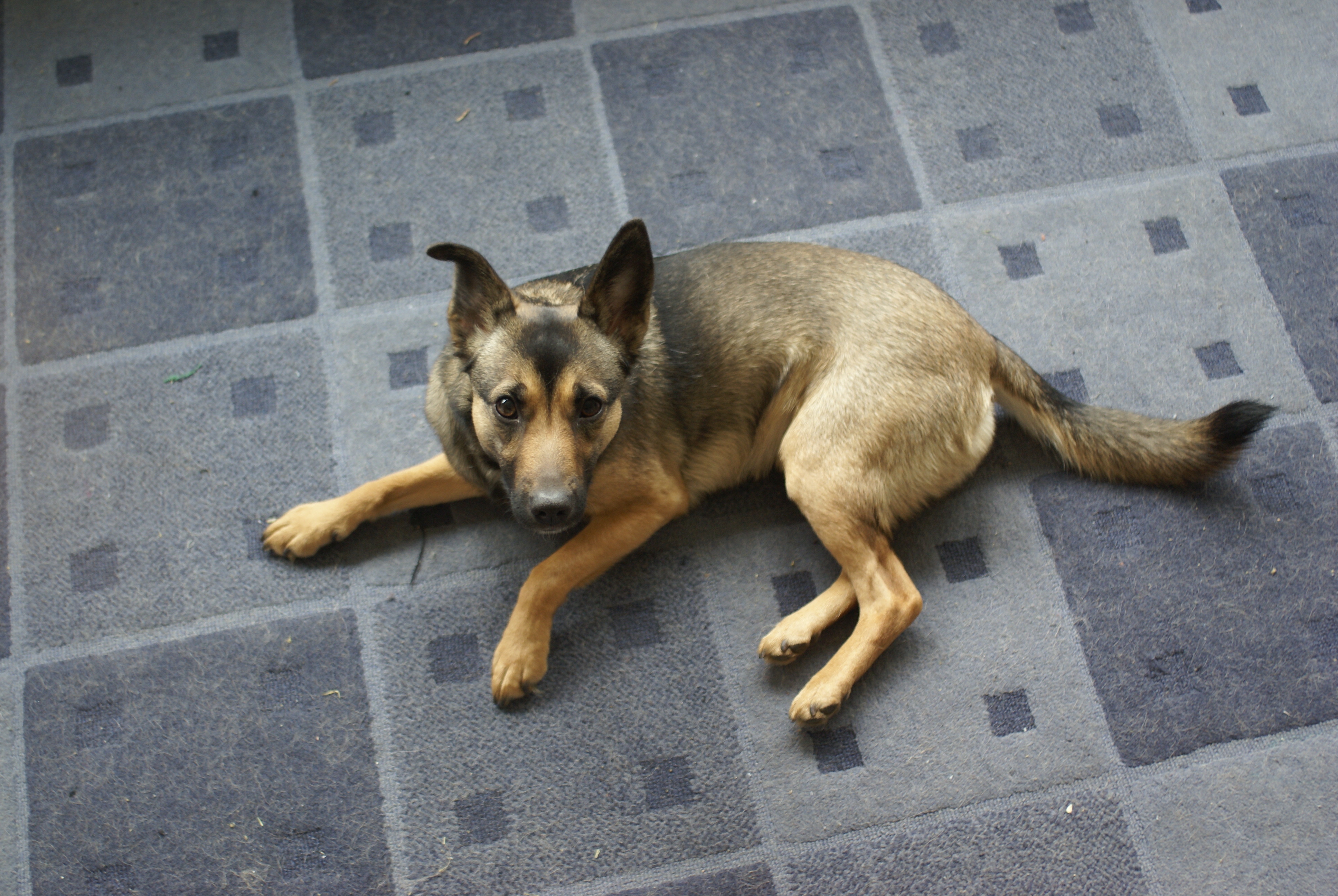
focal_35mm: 45
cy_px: 448
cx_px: 669
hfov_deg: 43.6
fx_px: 1674
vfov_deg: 29.9
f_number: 2.8
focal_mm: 30
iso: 200
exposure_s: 1/40
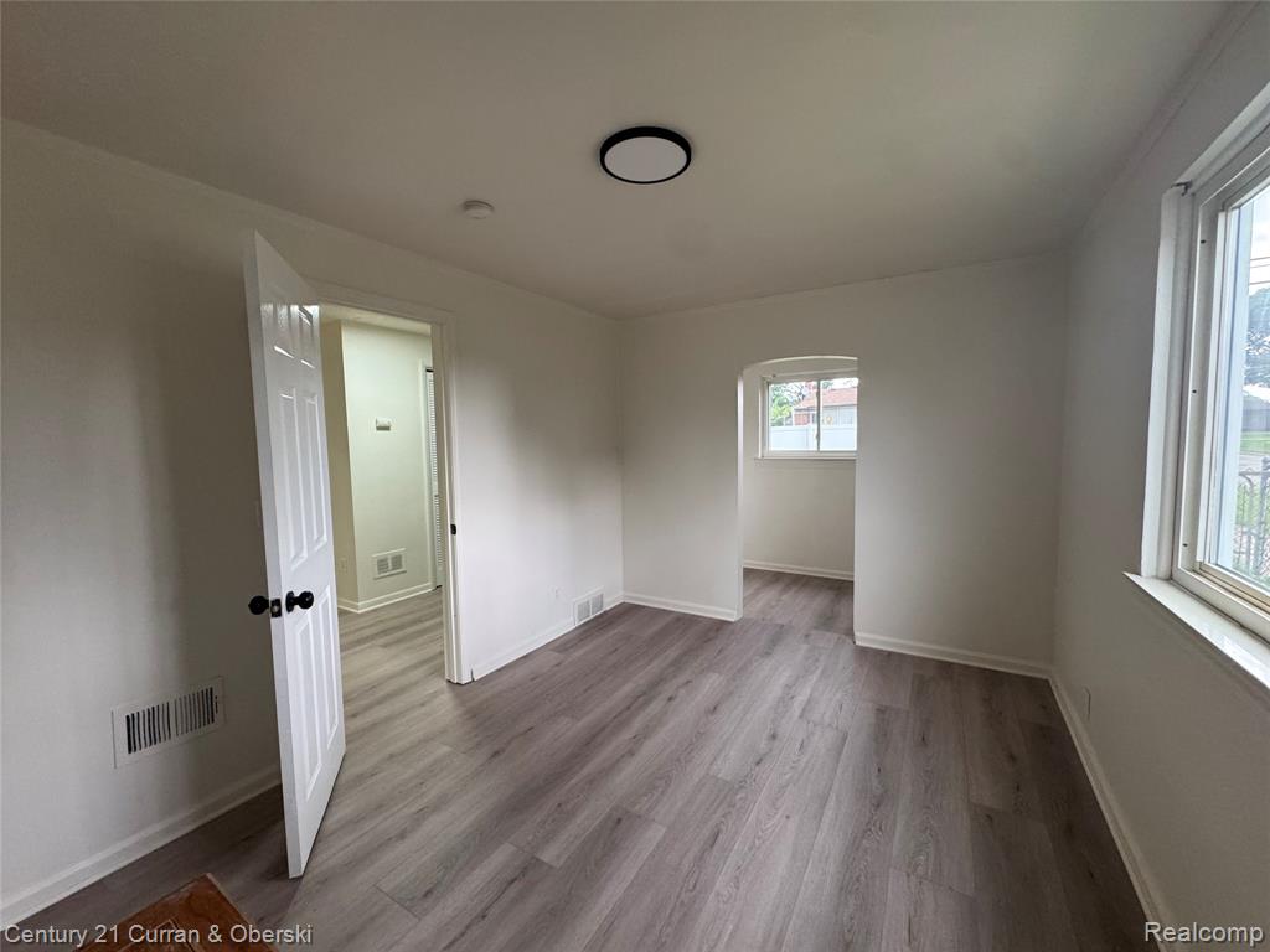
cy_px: 476
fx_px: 514
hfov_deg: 102.1
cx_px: 635
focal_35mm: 14
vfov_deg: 85.7
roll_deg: +0.9
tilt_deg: -4.7
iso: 250
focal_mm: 2.22
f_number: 2.2
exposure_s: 1/120
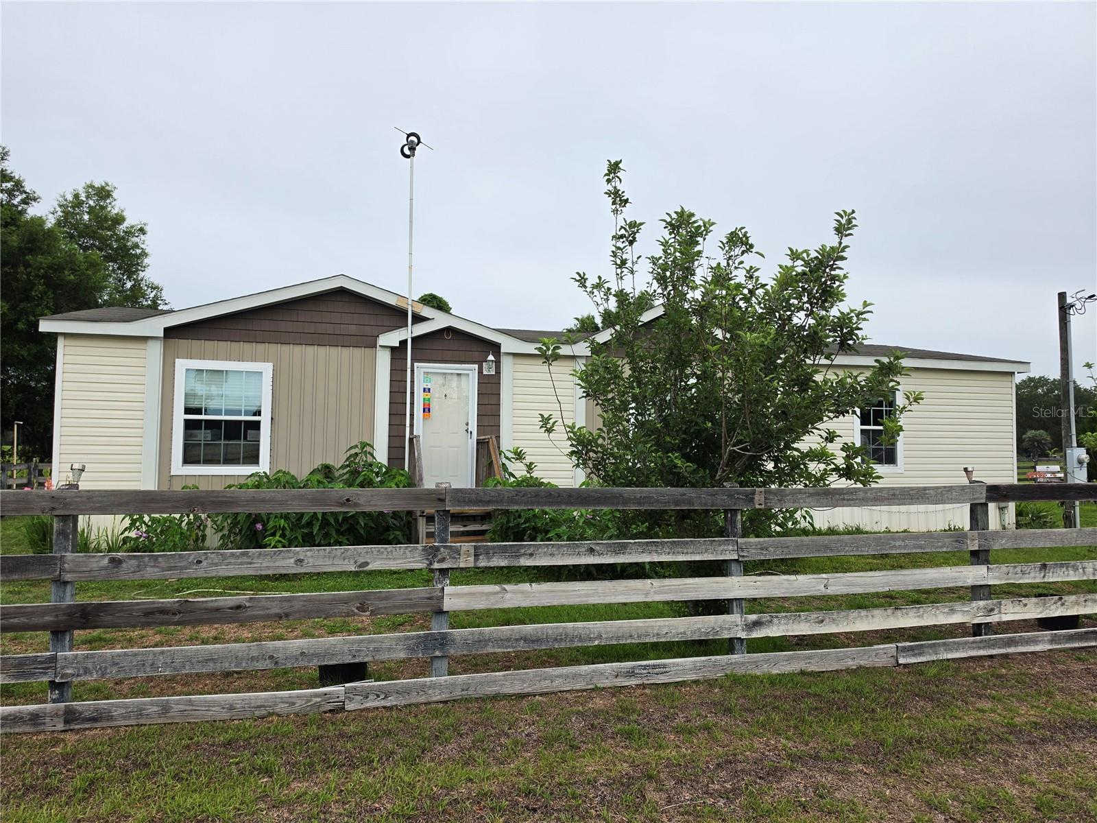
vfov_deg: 58.9
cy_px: 412
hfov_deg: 73.9
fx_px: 729
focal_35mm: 23
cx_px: 548
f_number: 1.4
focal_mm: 6.5
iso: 64
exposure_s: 1/2937
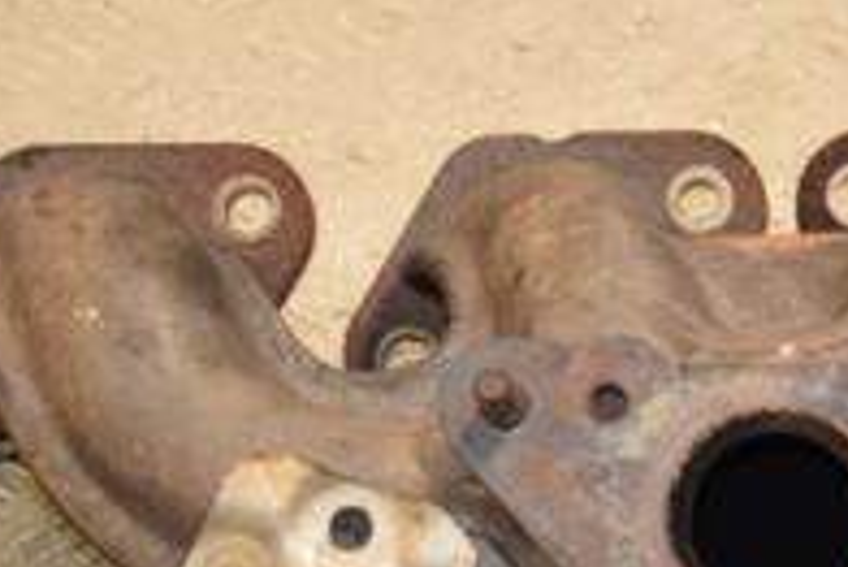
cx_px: 952
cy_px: 299
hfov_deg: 9.3
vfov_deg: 6.3
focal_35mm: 220
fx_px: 5186
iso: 800
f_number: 6.3
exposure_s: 1/200
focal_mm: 48
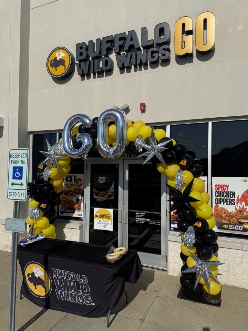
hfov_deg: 56.8
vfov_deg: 71.6
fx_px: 229
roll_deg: -1.6
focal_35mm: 24
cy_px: 166
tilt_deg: +2.3
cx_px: 124
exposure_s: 1/11905
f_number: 1.78
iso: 80
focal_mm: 6.76
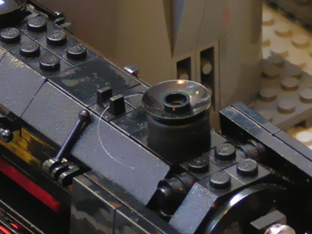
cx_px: 81
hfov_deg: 5.2
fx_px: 3442
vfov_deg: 3.9
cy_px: -103
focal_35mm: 382
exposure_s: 1/10
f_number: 3.5
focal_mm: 18.2
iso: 200
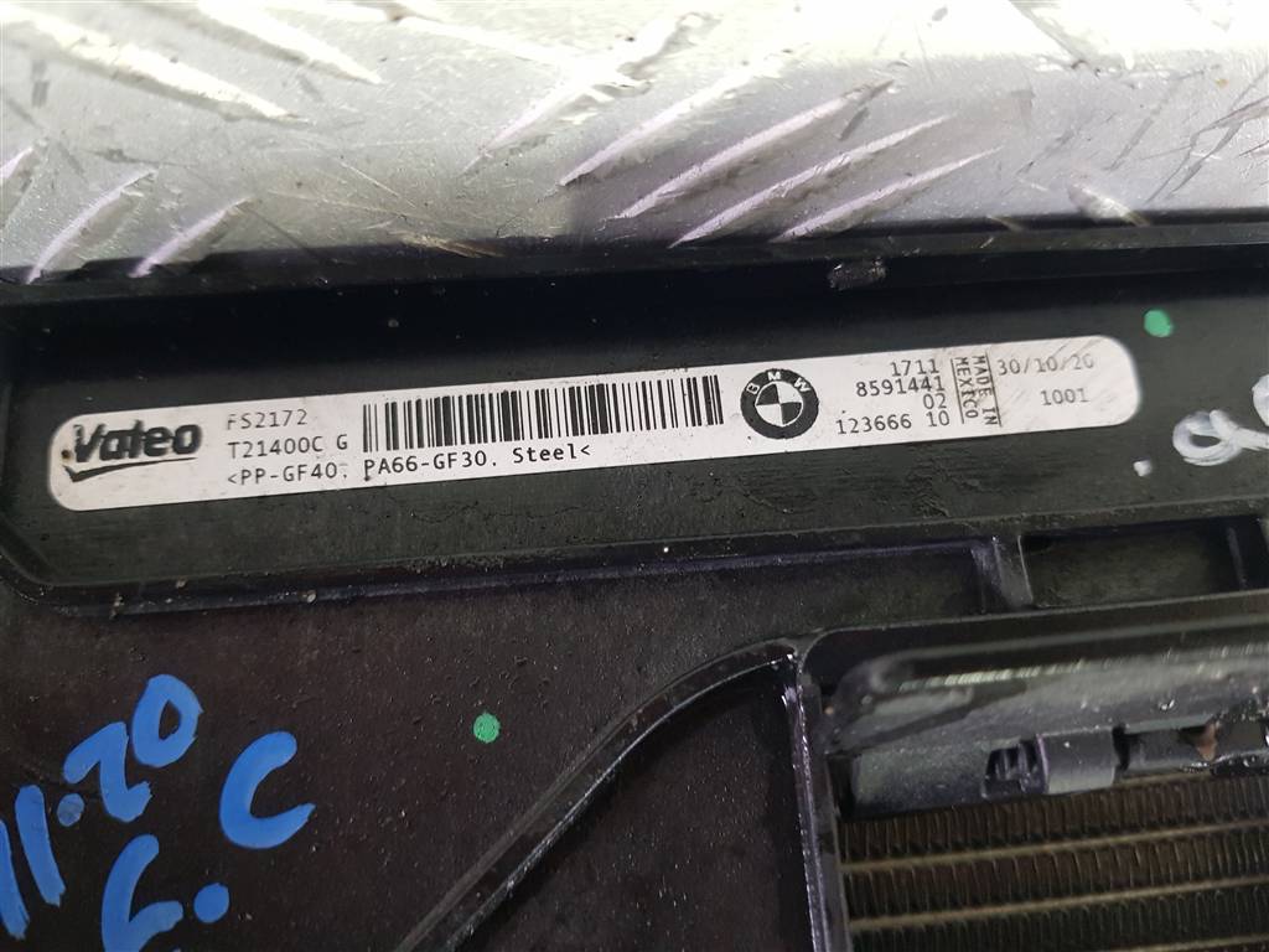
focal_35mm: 26
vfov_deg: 53.1
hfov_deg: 67.3
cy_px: 476
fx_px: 953
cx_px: 634
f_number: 1.7
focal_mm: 4.2
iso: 200
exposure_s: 1/33
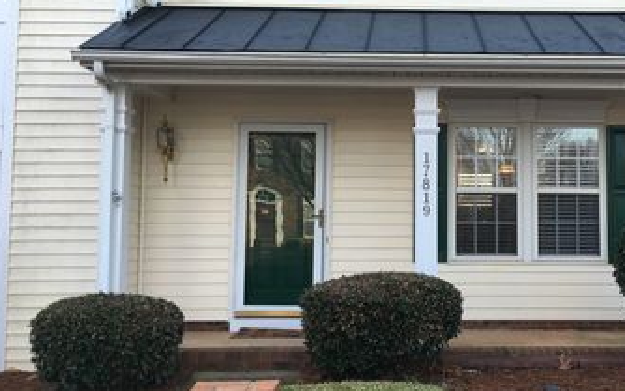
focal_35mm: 46
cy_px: 149
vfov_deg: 27.9
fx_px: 784
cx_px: 427
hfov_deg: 42.8
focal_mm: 4.15
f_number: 2.2
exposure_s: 1/159
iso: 25
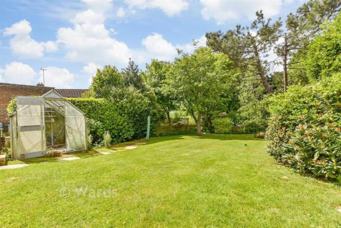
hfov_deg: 100.4
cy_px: 114
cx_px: 170
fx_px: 142
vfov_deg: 77.4
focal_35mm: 15
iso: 160
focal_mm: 10
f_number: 8
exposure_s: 1/400
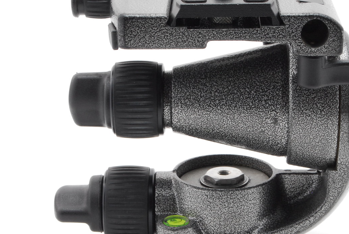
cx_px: 184
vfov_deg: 11.5
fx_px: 1165
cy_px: 118
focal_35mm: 120
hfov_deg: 17.0
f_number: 18
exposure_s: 1/200
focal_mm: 52
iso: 400
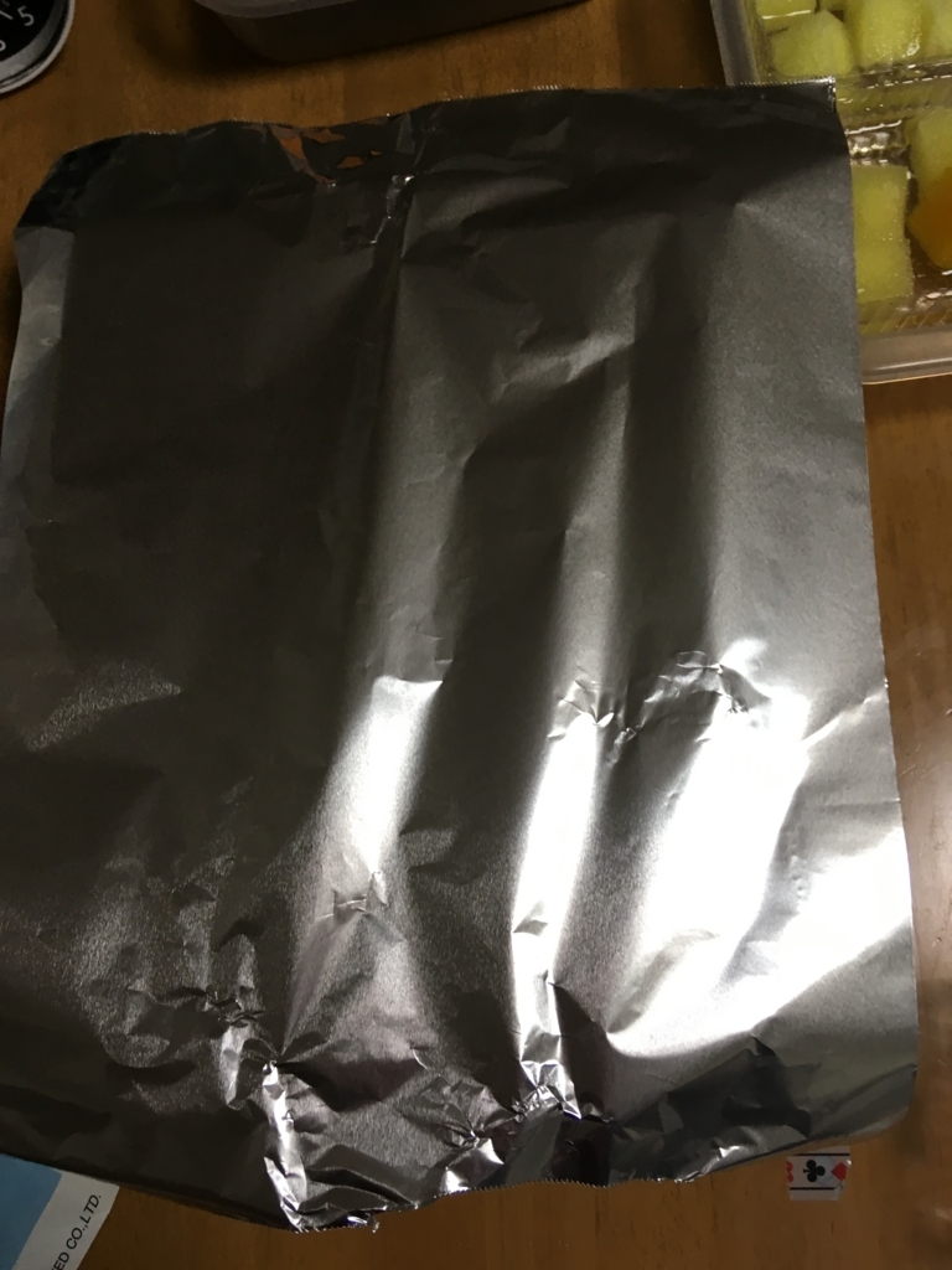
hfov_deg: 48.2
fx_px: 1063
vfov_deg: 61.7
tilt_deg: -76.6
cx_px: 476
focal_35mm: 29
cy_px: 635
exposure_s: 1/30
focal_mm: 4.15
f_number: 2.2
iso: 32
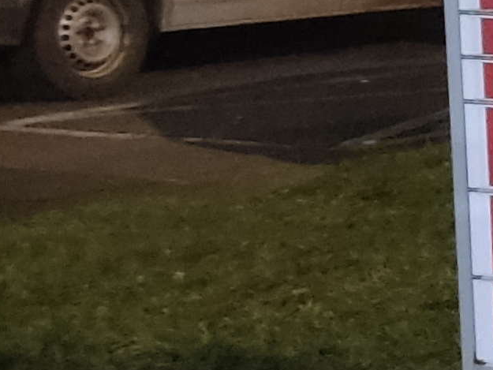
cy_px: 63
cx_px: 1557
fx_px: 2279
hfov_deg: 9.3
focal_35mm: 160
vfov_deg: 9.3
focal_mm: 4.71
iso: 2376
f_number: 1.79
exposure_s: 1/20
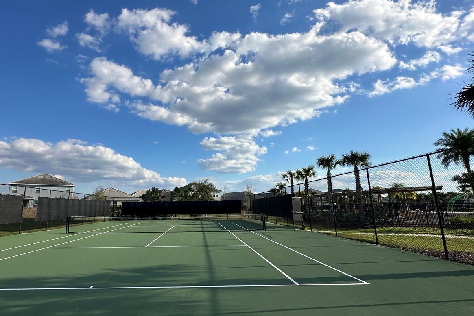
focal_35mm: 20
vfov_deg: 61.9
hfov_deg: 83.3
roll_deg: +0.2
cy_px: 152
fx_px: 263
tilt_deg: +13.5
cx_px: 199
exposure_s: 1/2747
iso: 50
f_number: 2.2
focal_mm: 2.22
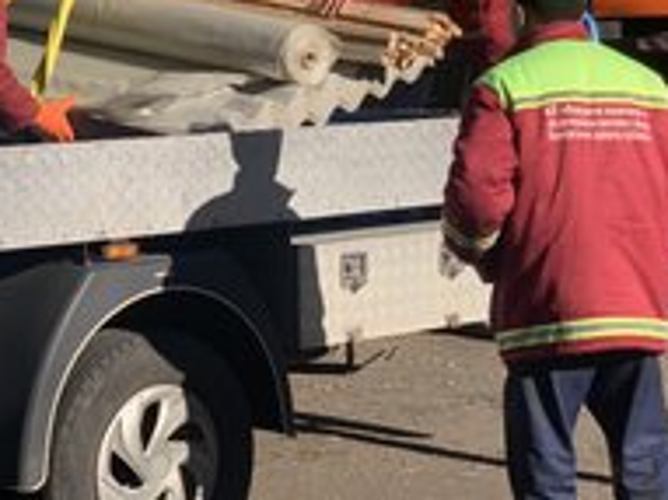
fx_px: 2102
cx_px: 213
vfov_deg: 13.4
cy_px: 45
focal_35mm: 109
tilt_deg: +0.4
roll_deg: +0.5
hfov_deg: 18.0
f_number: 2.4
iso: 16
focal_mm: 6
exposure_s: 1/551
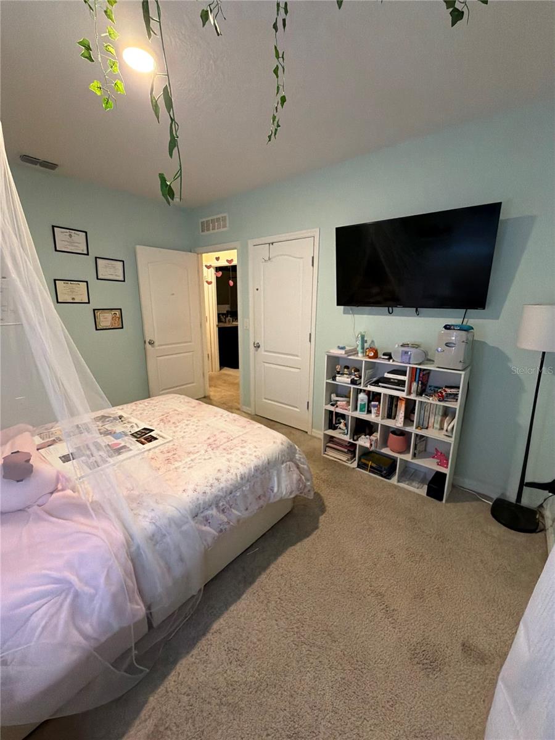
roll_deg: +0.0
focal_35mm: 14
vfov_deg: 102.1
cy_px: 370
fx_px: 299
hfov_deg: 85.7
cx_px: 278
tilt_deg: -13.5
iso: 640
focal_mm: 2.22
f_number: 2.2
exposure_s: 1/60
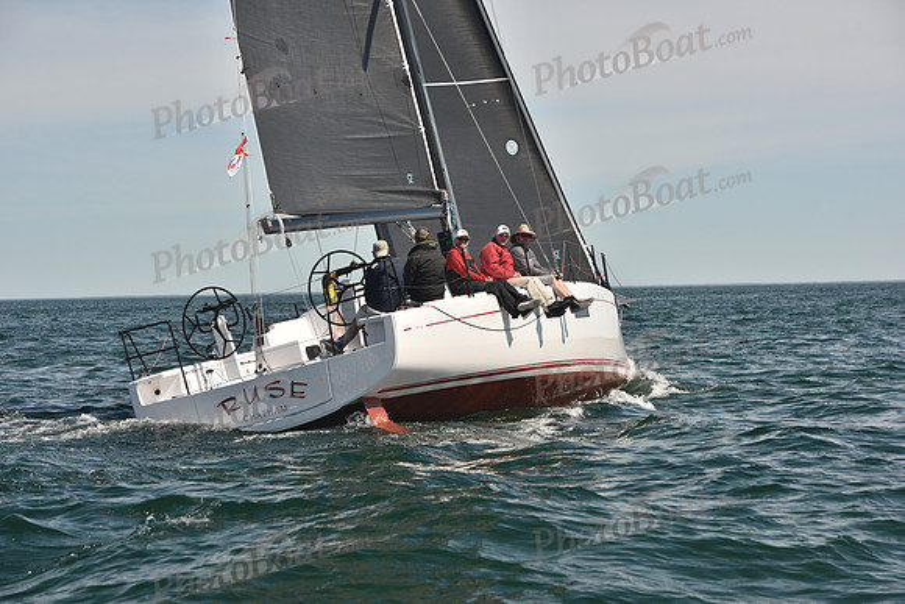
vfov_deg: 14.0
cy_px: 302
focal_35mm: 98
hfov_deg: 20.8
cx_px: 452
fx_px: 2464
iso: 250
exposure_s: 1/640
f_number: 7.1
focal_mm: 98
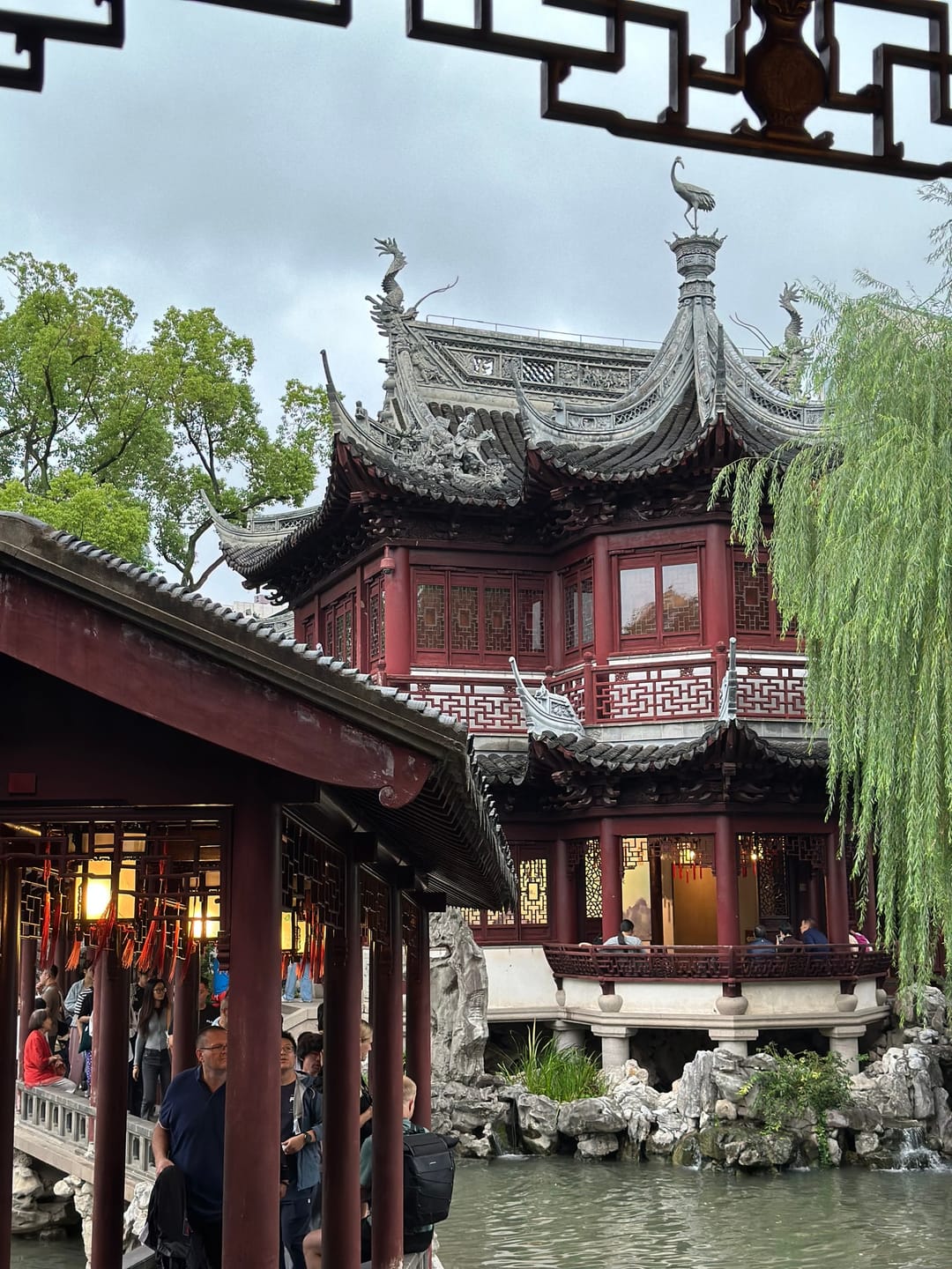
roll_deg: +0.5
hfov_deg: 30.3
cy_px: 634
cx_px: 476
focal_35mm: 48
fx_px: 1760
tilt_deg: +8.2
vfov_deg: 39.7
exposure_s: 1/121
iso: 100
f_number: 1.78
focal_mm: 6.86
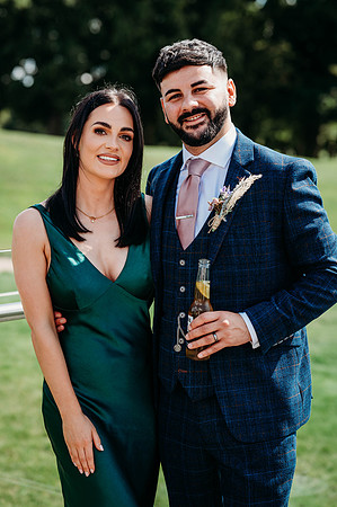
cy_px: 254
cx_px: 168
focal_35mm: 85
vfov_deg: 23.9
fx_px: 1196
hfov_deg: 16.0
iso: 100
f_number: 3.2
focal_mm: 85
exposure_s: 1/500
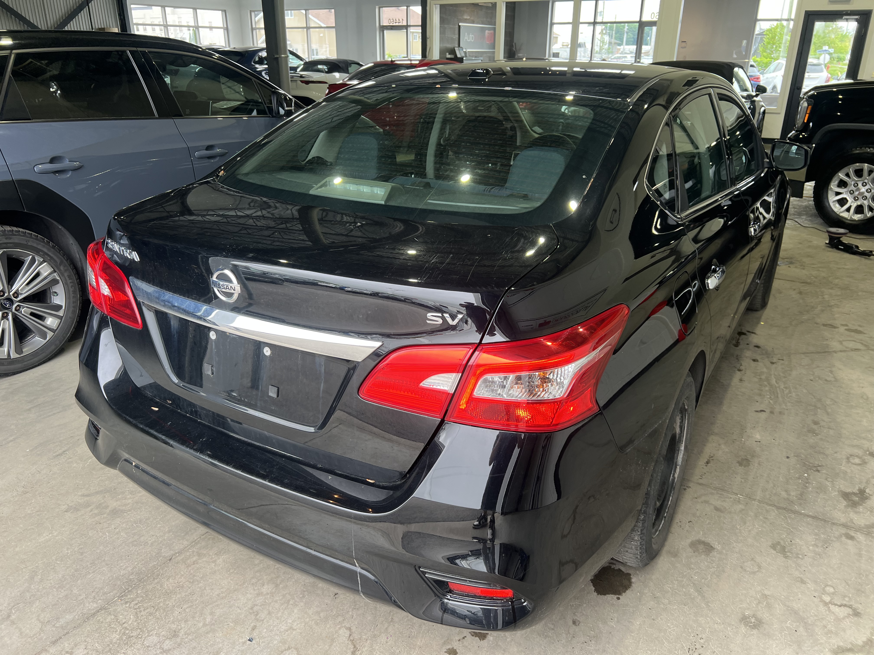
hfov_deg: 67.3
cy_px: 328
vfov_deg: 53.1
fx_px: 656
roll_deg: +0.0
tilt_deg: -22.1
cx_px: 437
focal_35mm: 26
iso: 64
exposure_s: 1/131
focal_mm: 5.7
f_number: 1.5
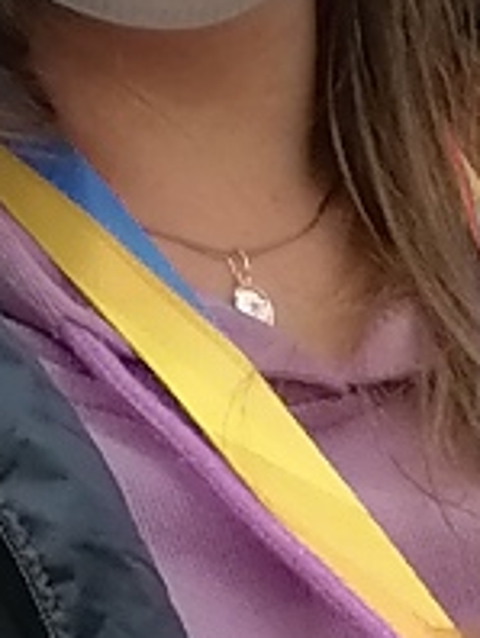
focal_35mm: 387
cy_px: 242
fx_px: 7140
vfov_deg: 5.1
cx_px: 596
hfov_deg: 3.8
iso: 50
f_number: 1.8
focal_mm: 5.3
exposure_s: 1/166
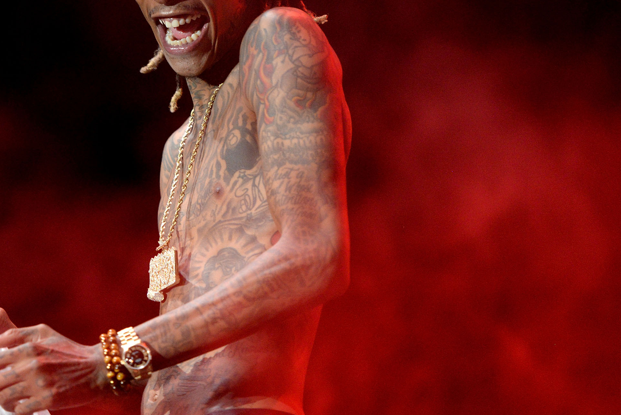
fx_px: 4417
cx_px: 174
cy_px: 170
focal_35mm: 256
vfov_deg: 5.4
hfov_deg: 8.0
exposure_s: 1/640
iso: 3200
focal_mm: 165
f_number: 3.2
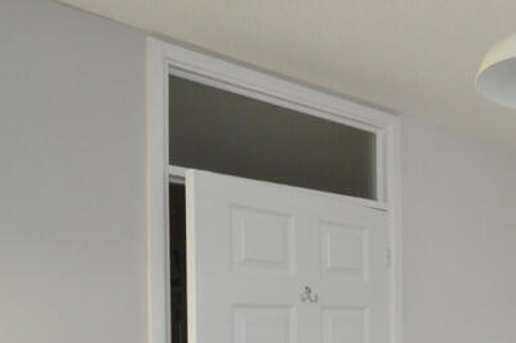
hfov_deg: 37.8
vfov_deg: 31.0
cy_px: 361
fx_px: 559
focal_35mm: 39
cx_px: 613
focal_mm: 10
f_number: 5.6
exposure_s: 1/125
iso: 400
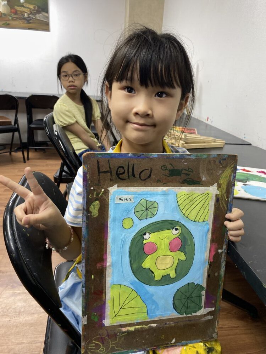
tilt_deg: -21.0
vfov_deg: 67.3
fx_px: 266
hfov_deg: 53.1
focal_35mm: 26
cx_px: 133
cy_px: 177
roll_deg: -2.3
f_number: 1.8
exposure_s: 1/100
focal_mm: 4.25
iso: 100
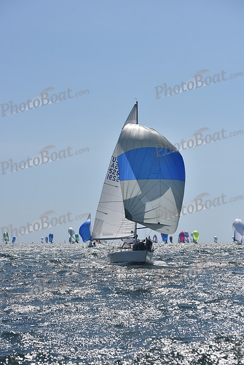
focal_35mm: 86
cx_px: 122
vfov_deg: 23.6
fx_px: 874
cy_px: 182
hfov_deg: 15.9
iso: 250
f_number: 7.1
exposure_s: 1/1250
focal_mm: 86
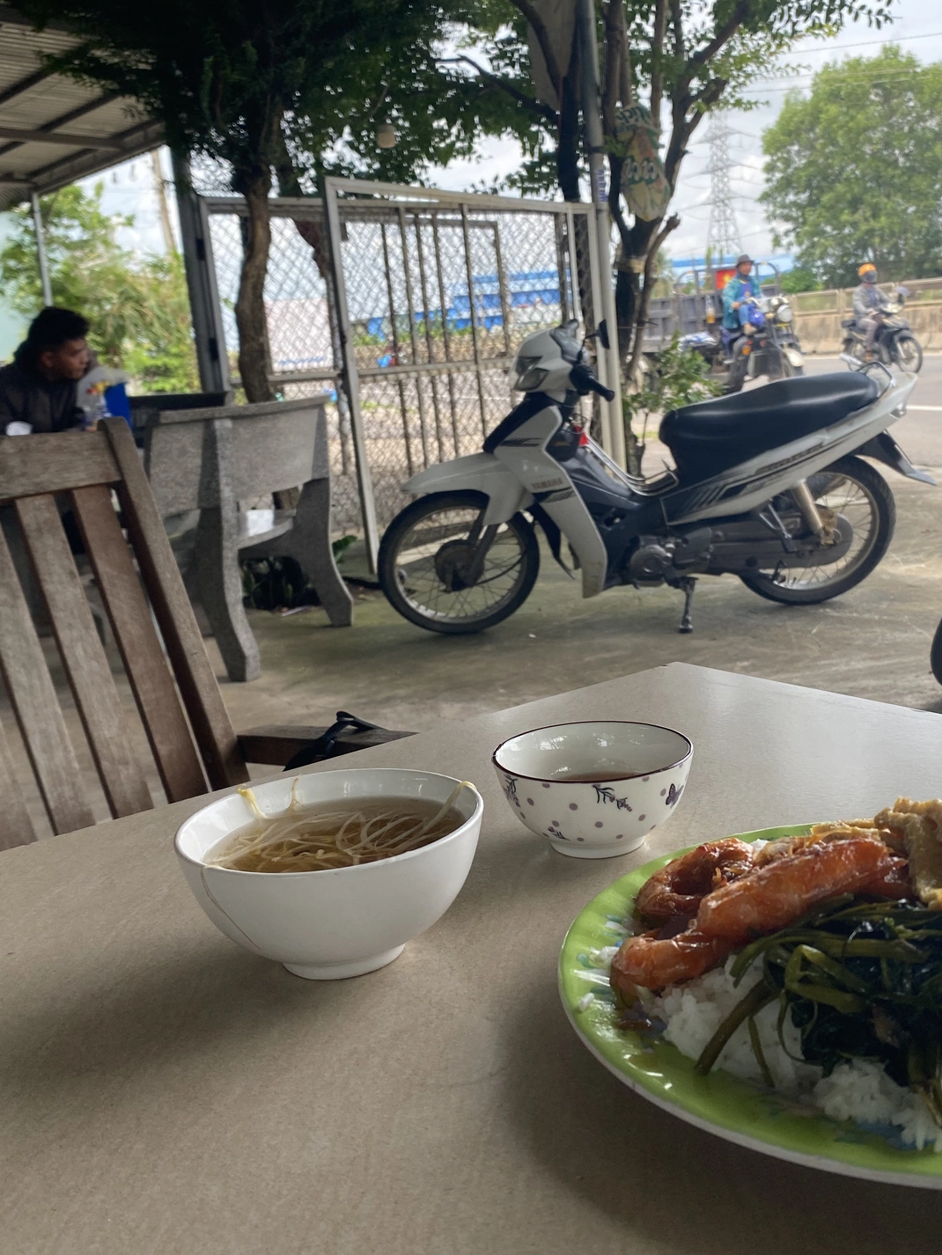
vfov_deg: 52.6
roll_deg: +4.7
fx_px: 1270
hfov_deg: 40.6
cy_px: 629
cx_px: 549
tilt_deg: -12.3
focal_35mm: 35
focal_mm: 4.25
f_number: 1.8
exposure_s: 1/604
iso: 32
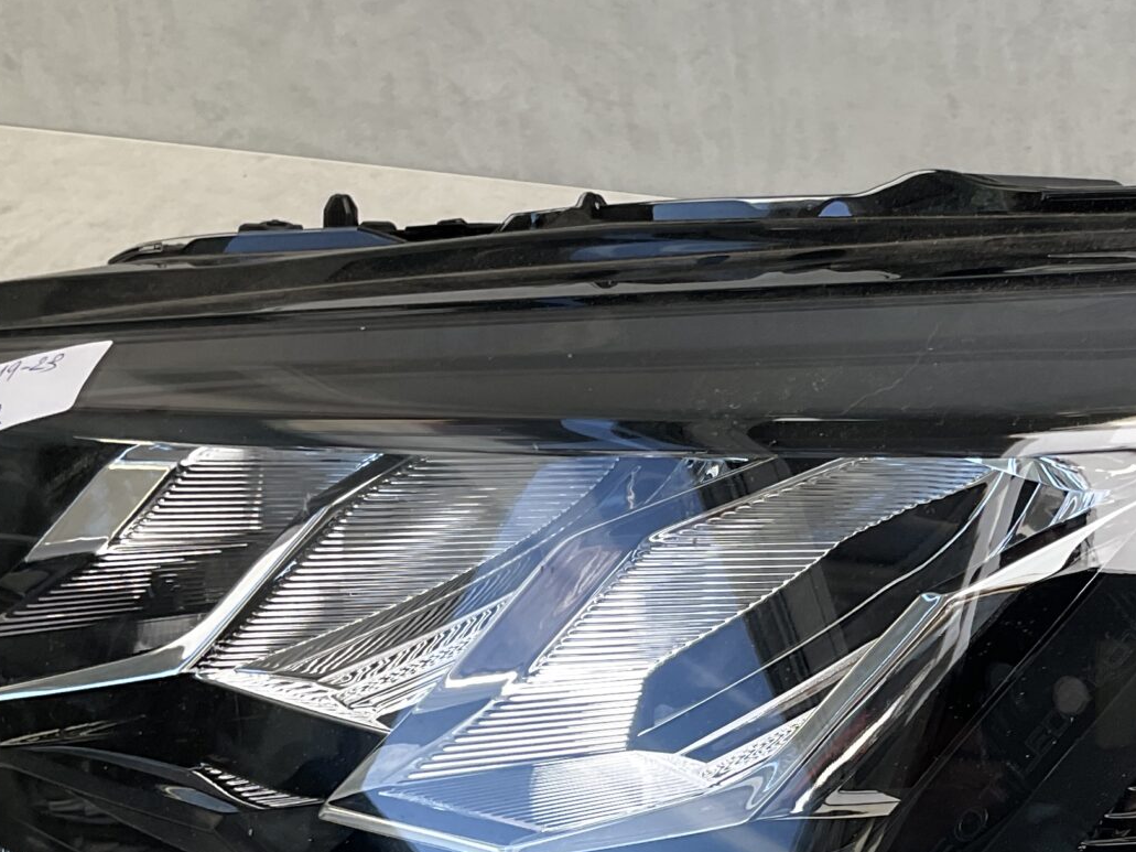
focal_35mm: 72
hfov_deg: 26.1
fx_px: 2363
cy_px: 595
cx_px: 1025
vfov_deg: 20.3
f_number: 1.8
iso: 16
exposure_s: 1/202
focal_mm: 3
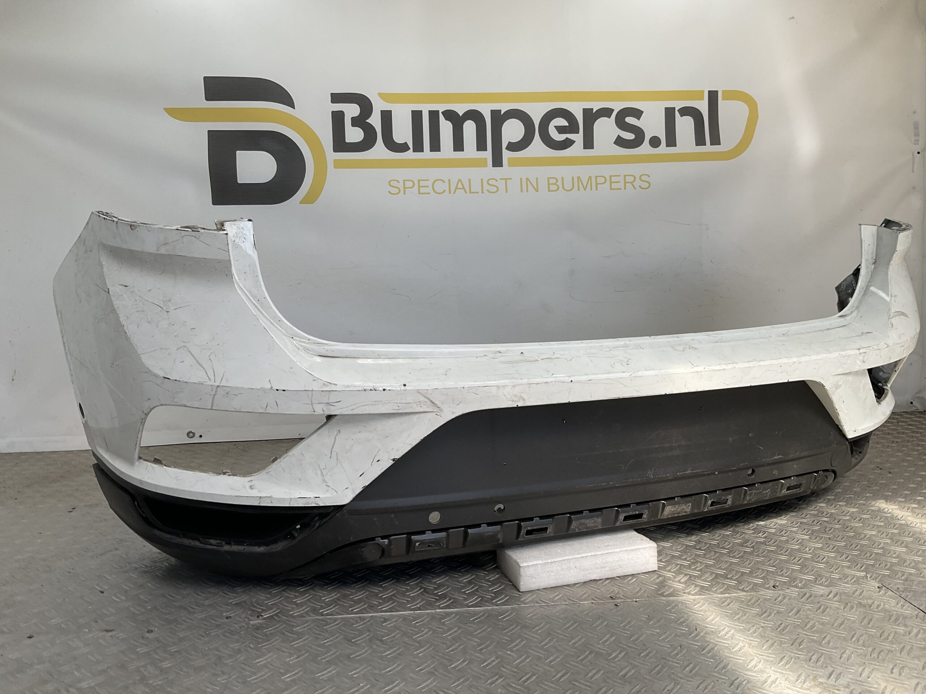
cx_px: 463
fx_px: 776
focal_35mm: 29
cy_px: 347
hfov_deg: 61.7
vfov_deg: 48.2
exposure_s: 1/389
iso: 16
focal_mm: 3
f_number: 1.8
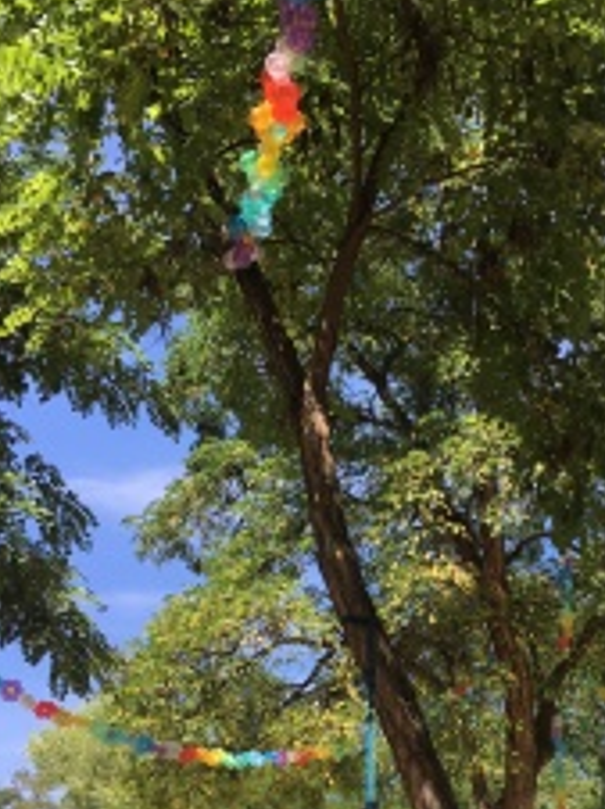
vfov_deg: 39.5
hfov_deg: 30.4
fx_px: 1097
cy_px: 598
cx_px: 433
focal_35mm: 47
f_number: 2.2
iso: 25
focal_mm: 4.15
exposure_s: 1/615
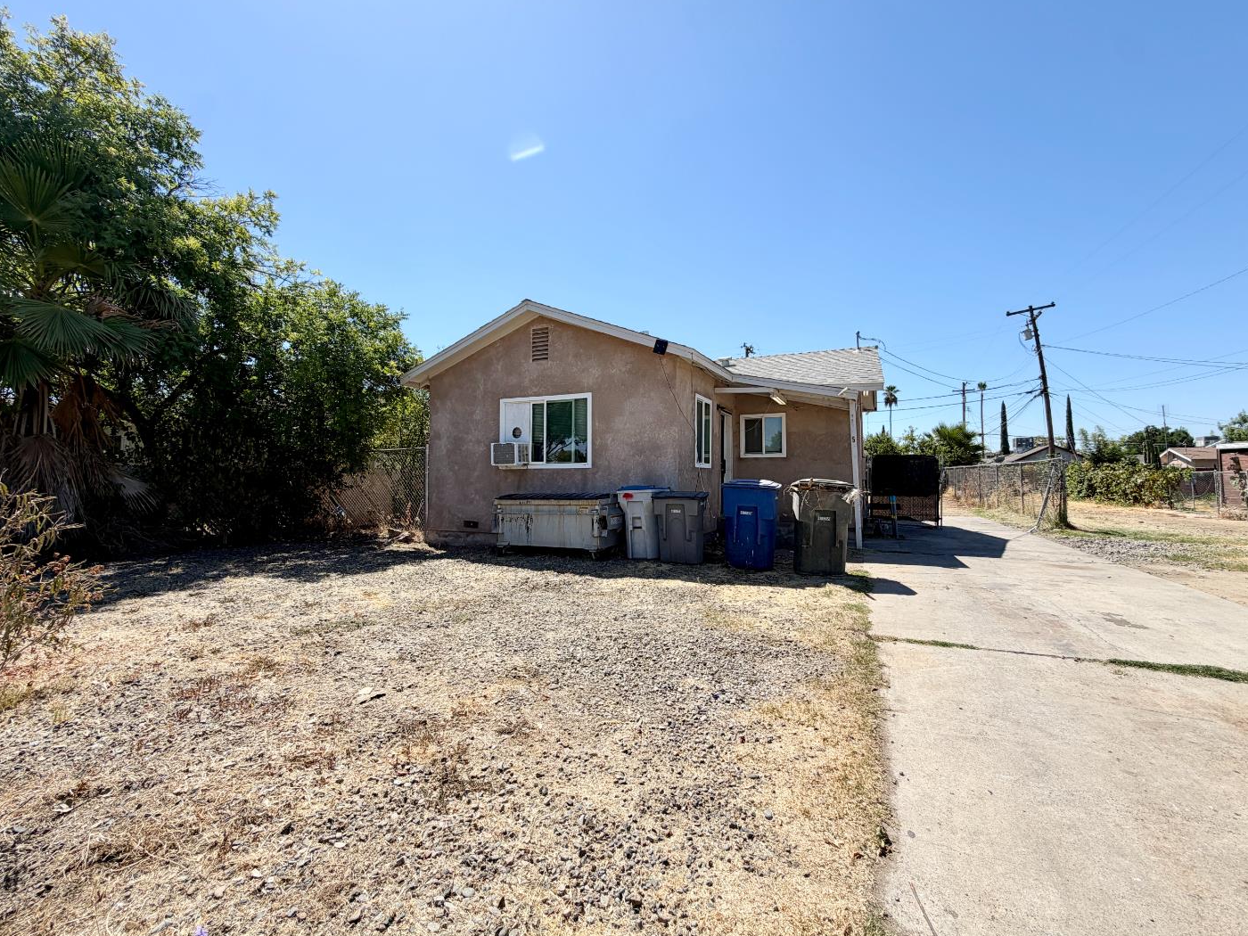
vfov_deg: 81.7
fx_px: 541
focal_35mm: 15
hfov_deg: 98.2
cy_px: 449
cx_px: 637
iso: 20
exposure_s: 1/841
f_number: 2.2
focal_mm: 2.22
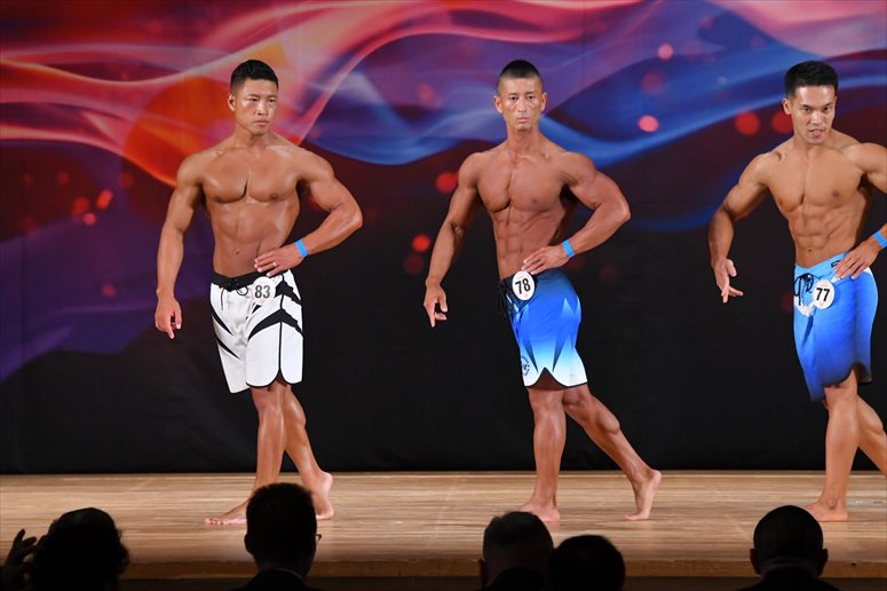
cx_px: 444
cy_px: 296
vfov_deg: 6.1
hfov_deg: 9.2
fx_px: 5541
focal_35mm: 225
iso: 3200
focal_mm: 150
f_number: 5.6
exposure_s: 1/400
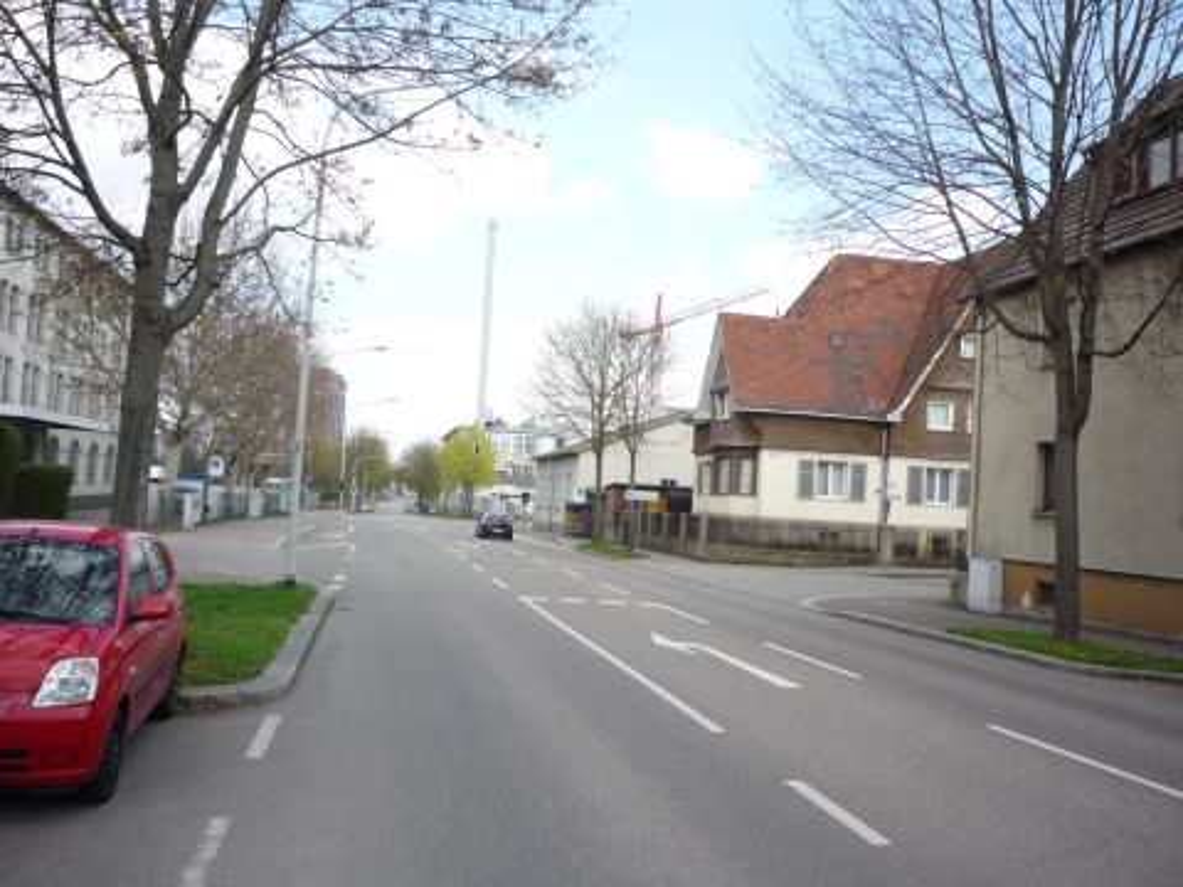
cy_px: 444
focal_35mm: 32
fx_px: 1094
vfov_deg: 44.2
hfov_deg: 56.8
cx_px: 592
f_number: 4
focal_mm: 5.2
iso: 100
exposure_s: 1/250
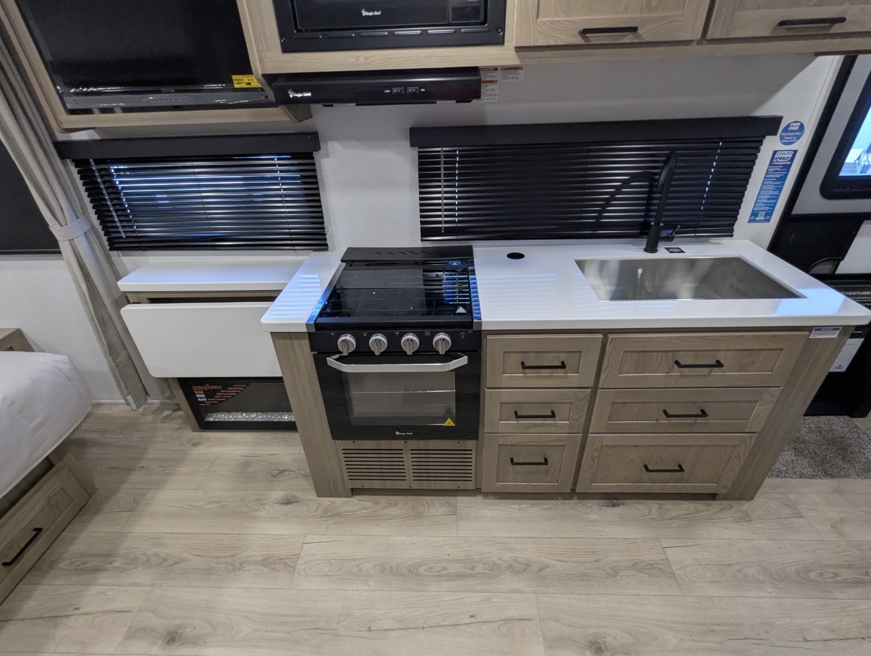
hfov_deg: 94.4
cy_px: 328
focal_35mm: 16
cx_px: 436
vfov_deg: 78.2
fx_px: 403
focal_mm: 2.35
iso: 279
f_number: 2.2
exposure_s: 1/90
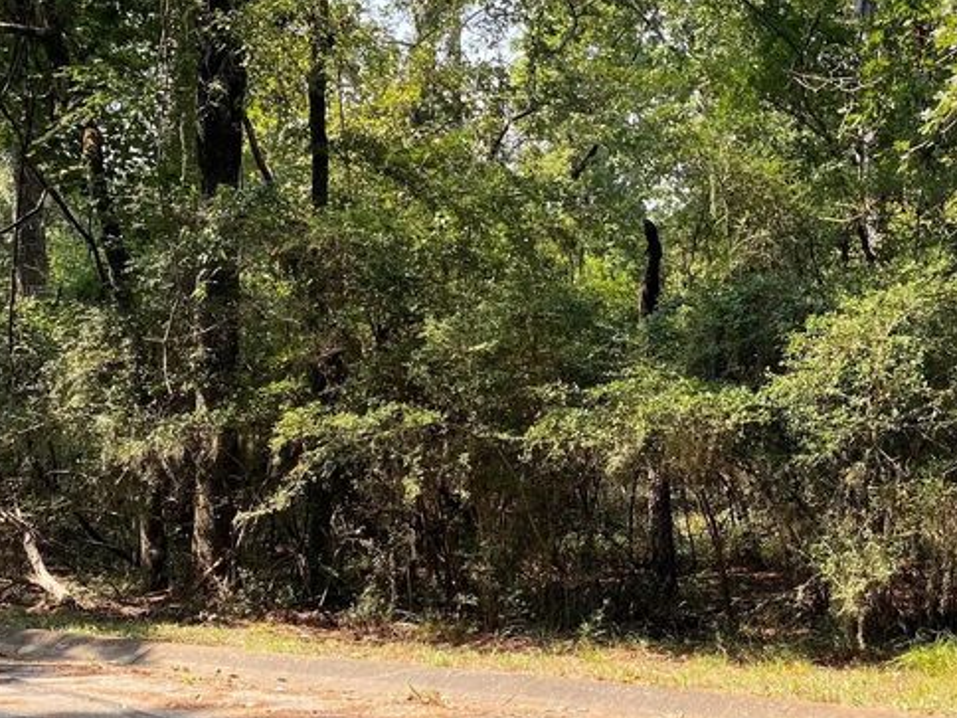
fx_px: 1521
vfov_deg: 26.6
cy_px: 376
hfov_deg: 34.0
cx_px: 751
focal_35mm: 55
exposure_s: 1/411
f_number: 1.8
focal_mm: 4.25
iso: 32
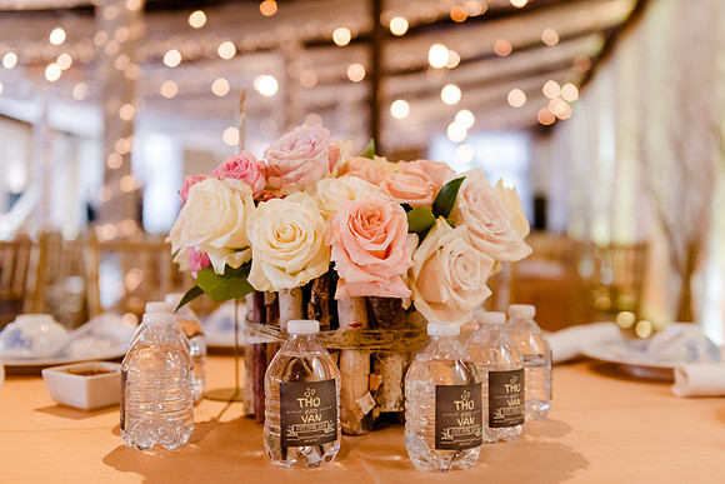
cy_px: 242
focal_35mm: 44
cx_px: 362
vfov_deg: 30.5
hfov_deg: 44.5
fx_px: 886
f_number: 2.8
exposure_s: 1/250
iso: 2000
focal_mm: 44
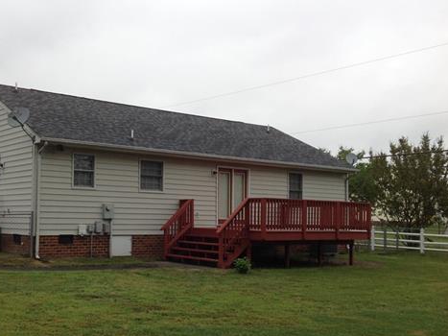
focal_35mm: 48
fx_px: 621
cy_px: 184
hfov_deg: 39.3
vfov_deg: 30.2
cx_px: 161
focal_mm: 4.28
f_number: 2.4
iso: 50
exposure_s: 1/201
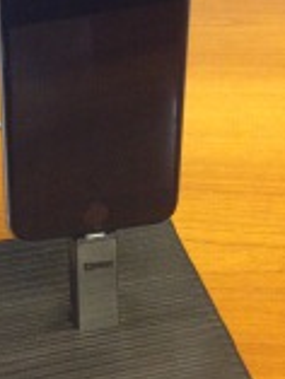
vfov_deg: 23.3
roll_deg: +0.3
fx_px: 921
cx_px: 85
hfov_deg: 17.5
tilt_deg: -30.1
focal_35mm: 84
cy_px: 171
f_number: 2.4
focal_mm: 4.12
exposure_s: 1/17
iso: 400
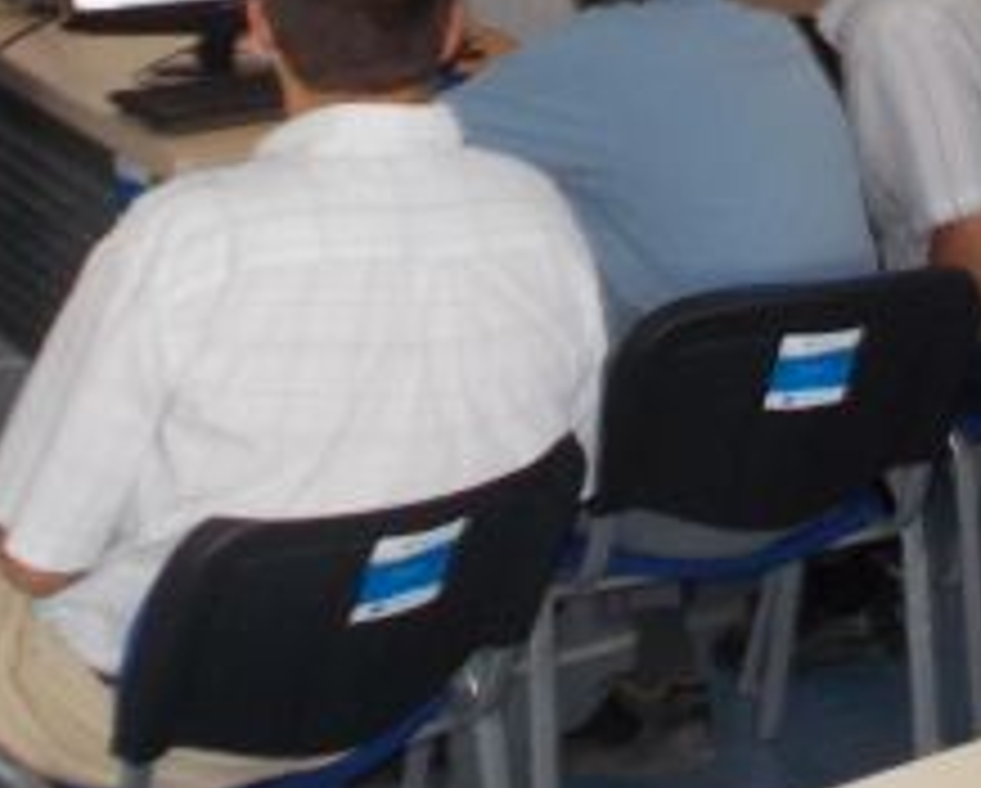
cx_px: 608
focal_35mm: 93
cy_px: -108
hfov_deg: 20.5
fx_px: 2704
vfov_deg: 16.0
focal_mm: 4.6
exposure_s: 1/25
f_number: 3.2
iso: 200
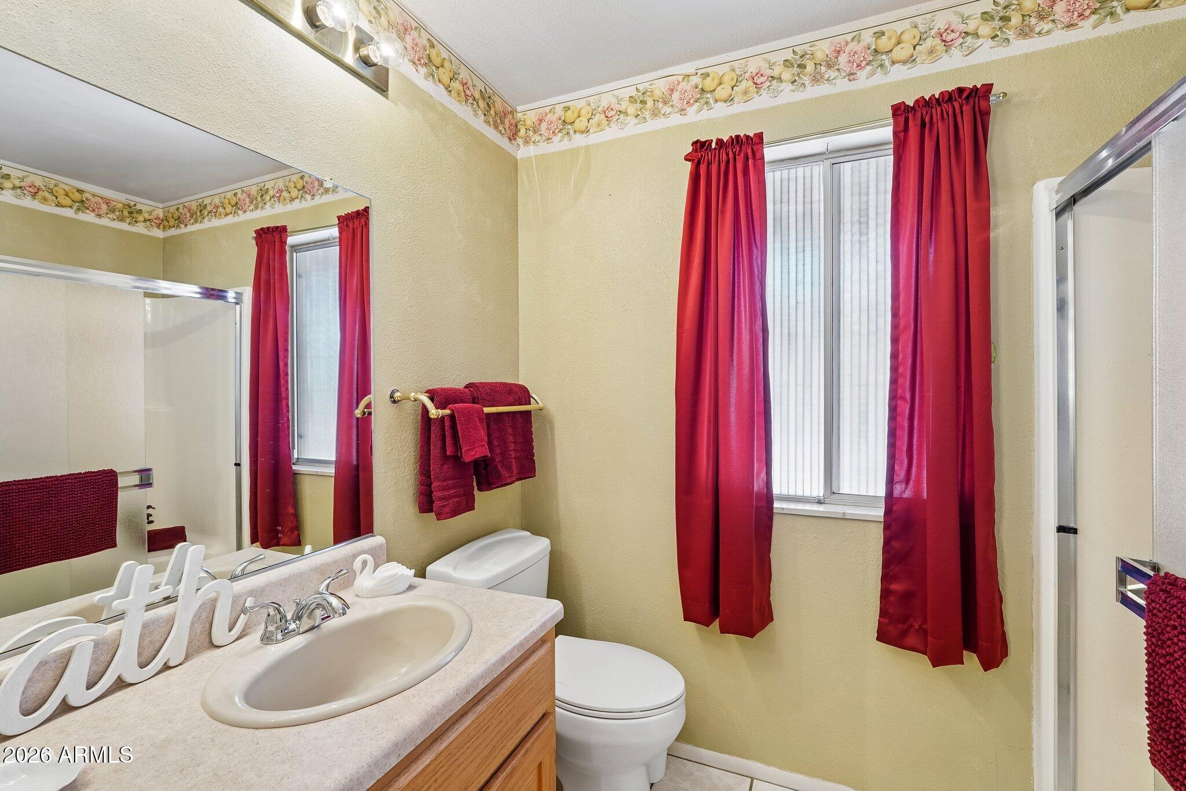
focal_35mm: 16
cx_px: 593
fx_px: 543
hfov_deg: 95.0
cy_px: 396
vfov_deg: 72.0
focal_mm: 16.5
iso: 400
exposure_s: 1/10
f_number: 8
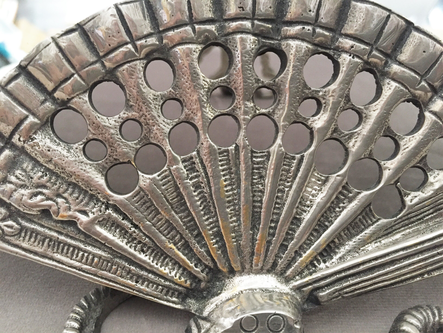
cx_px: 222
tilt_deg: -28.5
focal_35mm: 29
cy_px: 166
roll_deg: -3.4
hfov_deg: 61.7
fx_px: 371
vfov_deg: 48.2
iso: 320
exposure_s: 1/33
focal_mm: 4.15
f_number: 2.2
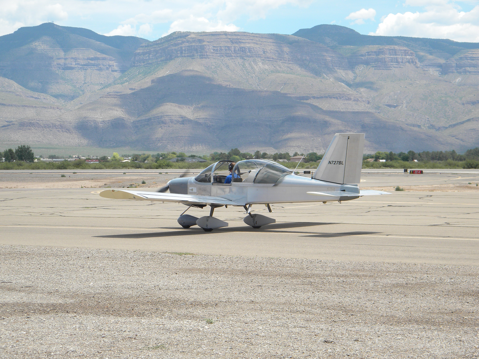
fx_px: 1149
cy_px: 180
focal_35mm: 83
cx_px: 240
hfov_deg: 23.6
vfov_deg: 17.8
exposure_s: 1/502
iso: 80
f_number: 4.5
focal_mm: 15.1
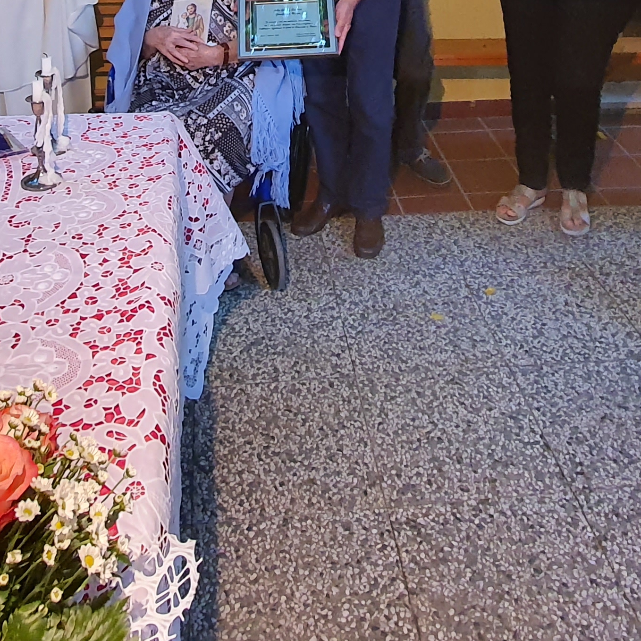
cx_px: 330
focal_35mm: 39
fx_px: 817
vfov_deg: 36.1
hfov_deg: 42.8
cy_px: -71
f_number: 2.2
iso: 400
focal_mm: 1.8
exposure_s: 1/33
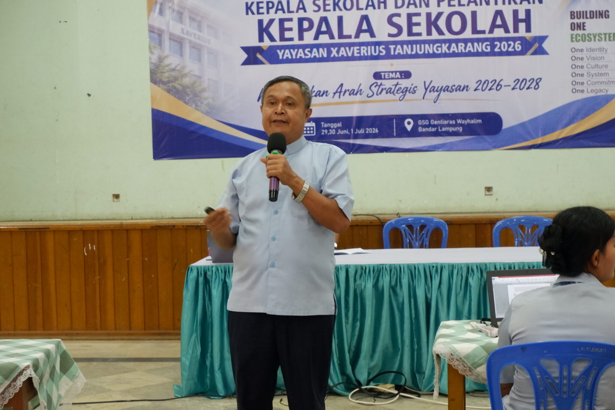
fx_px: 1161
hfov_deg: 29.7
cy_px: 205
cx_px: 308
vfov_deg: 20.0
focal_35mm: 68
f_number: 5.6
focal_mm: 45
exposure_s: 1/70
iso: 3200
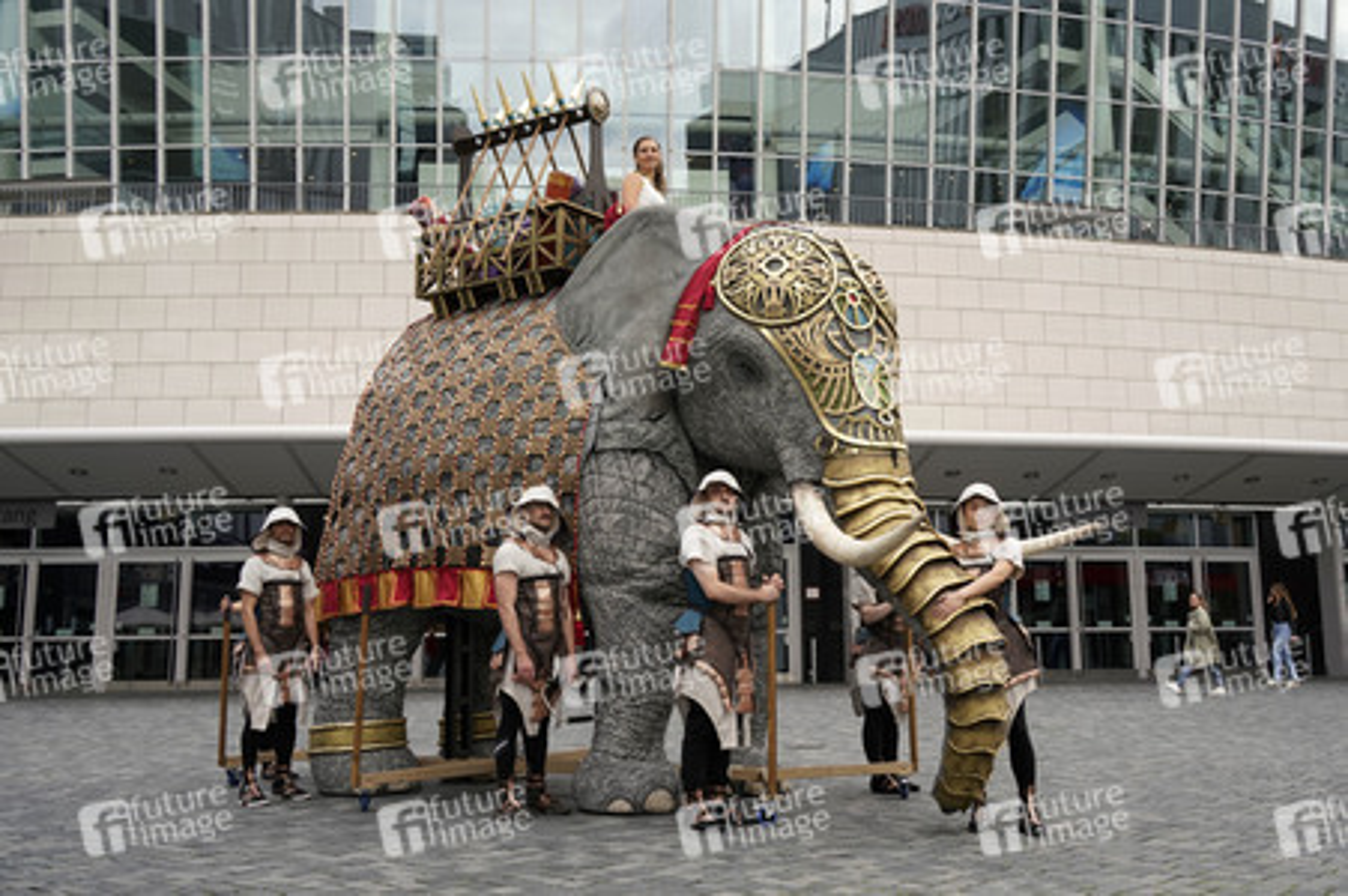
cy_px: 448
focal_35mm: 34
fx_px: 1272
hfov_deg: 55.8
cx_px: 674
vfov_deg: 38.8
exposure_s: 1/250
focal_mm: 34
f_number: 8
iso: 640
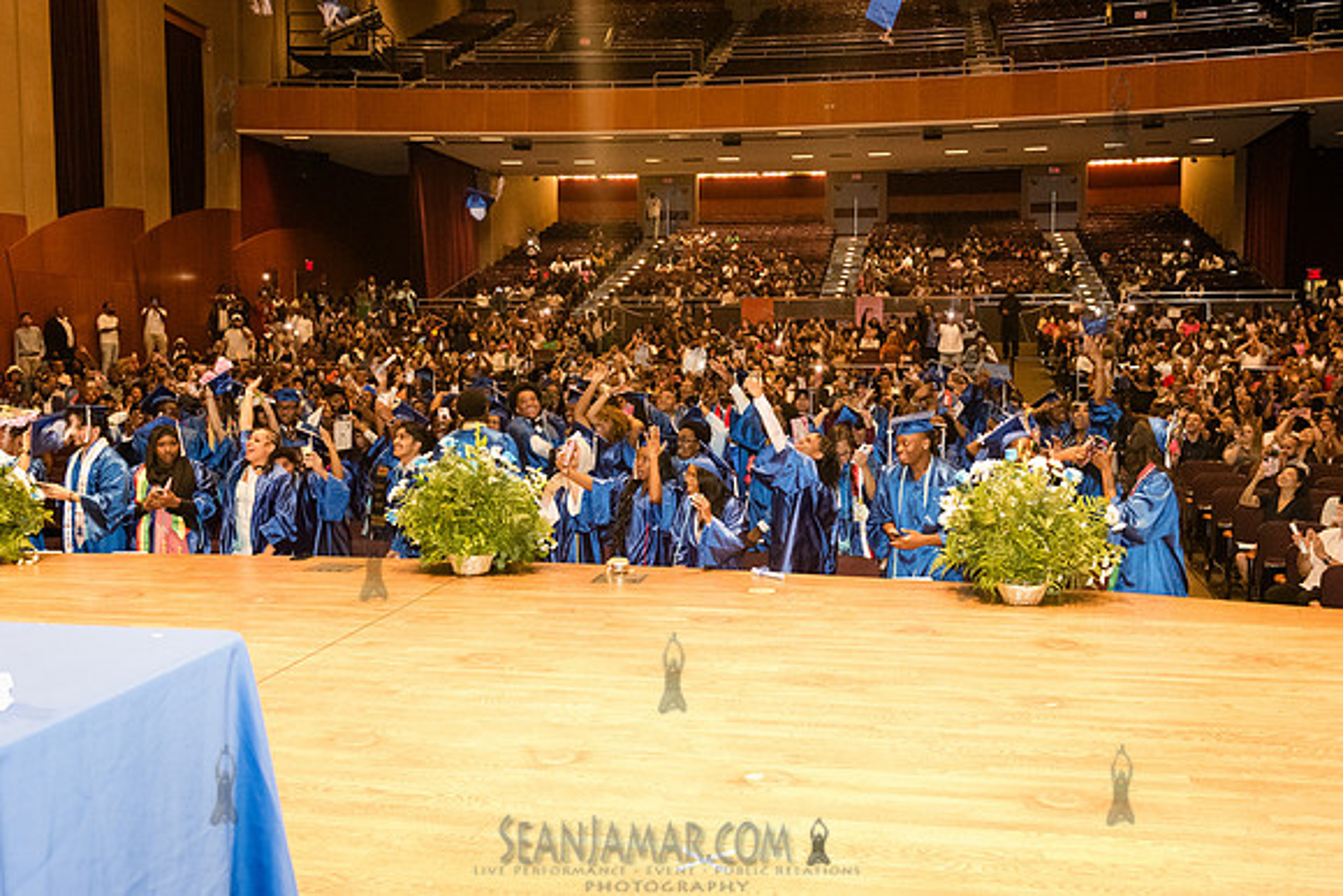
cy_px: 448
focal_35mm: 34
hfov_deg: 56.3
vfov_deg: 39.3
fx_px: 1256
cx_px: 672
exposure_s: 1/160
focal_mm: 32
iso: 8000
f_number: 3.5
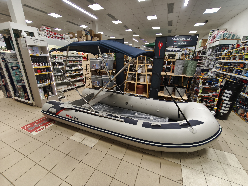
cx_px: 124
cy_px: 93
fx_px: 107
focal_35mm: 15
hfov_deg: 98.2
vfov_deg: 81.7
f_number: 2.2
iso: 160
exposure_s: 1/33.3
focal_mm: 1.91
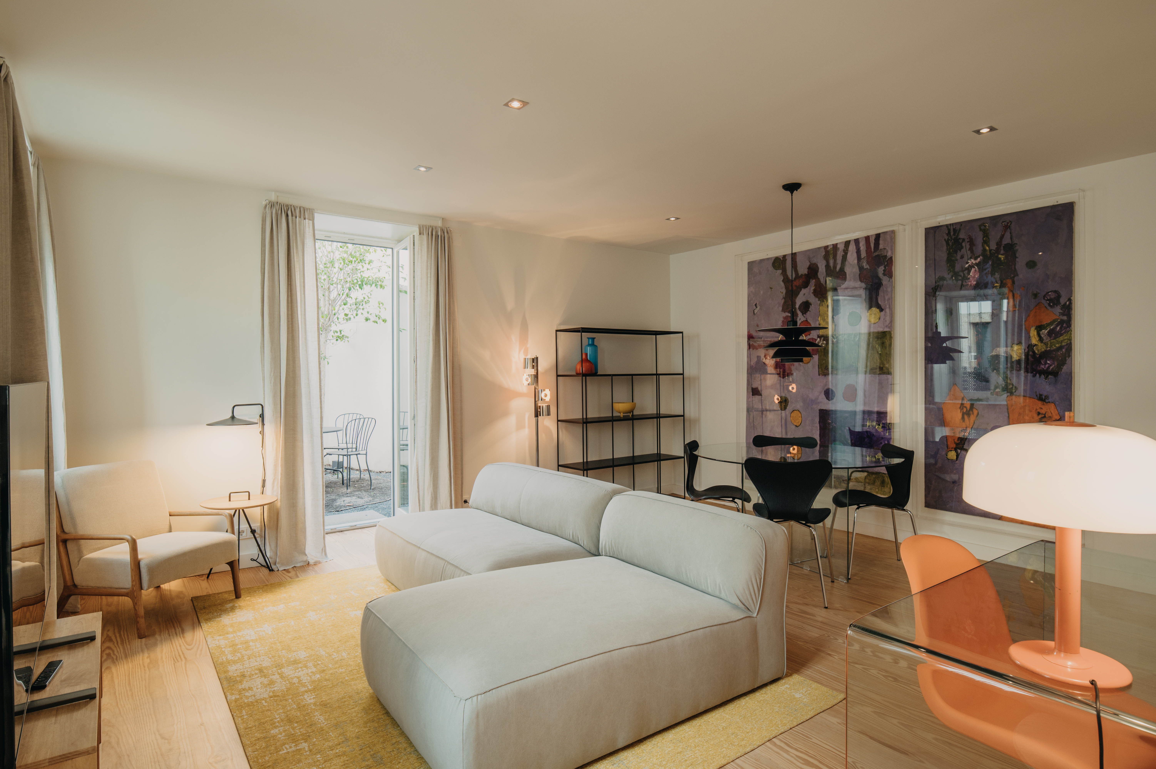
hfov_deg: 86.9
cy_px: 384
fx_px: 610
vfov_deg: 64.5
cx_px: 578
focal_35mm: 19
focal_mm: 19
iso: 200
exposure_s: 1/8
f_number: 9
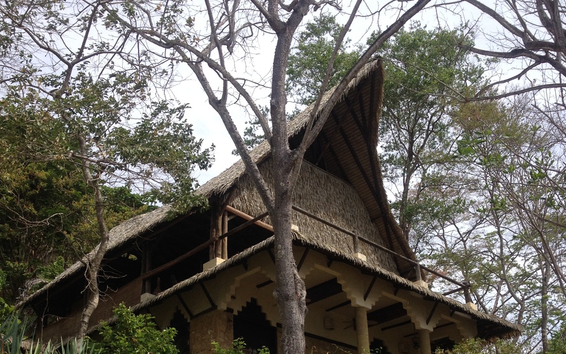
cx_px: 282
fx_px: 771
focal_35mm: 50
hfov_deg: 40.3
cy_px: 336
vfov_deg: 24.9
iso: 50
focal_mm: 4.28
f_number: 2.4
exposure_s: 1/1314
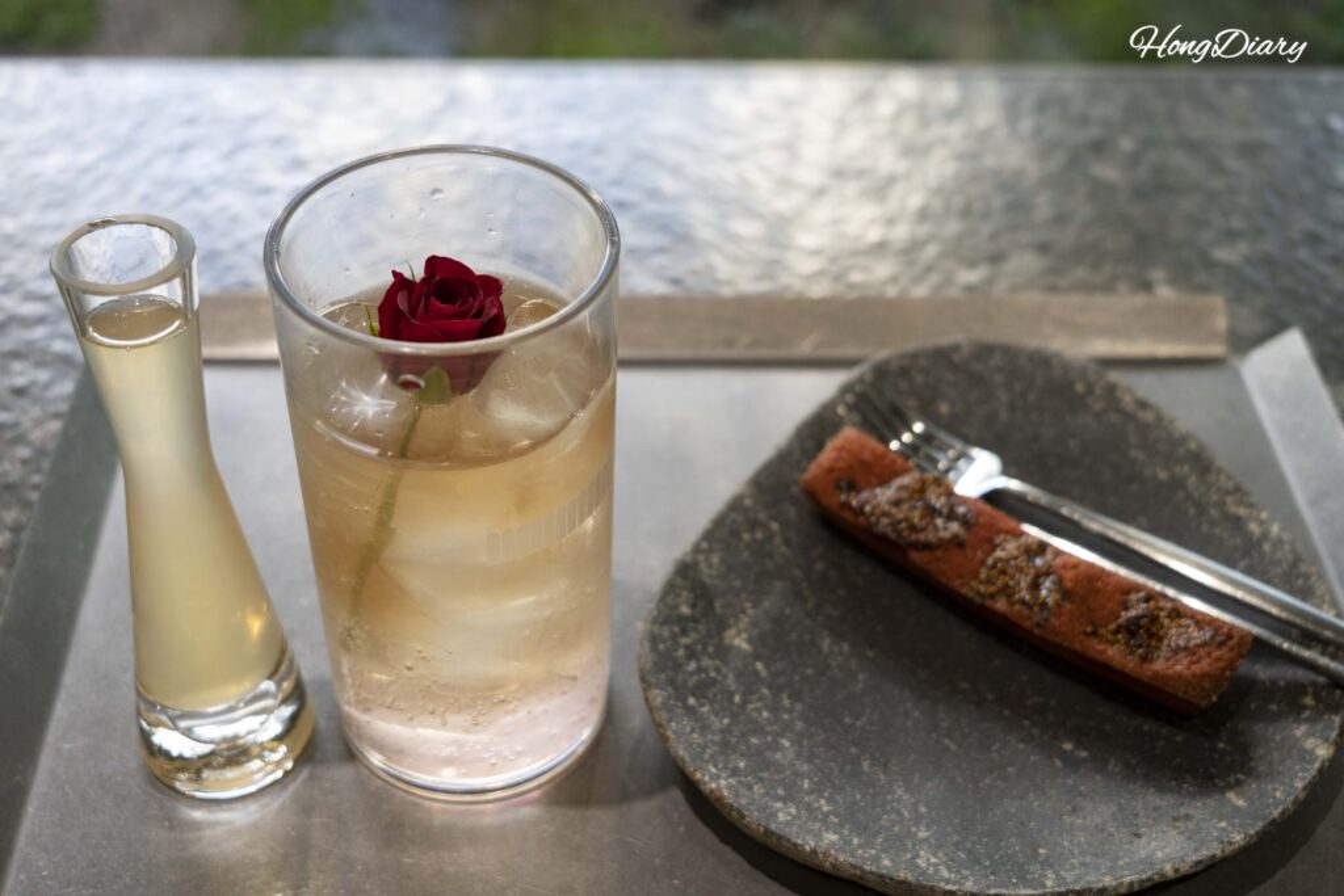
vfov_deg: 30.5
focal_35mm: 44
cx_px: 672
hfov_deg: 44.5
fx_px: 1643
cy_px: 448
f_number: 5.6
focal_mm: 44
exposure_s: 1/160
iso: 1250
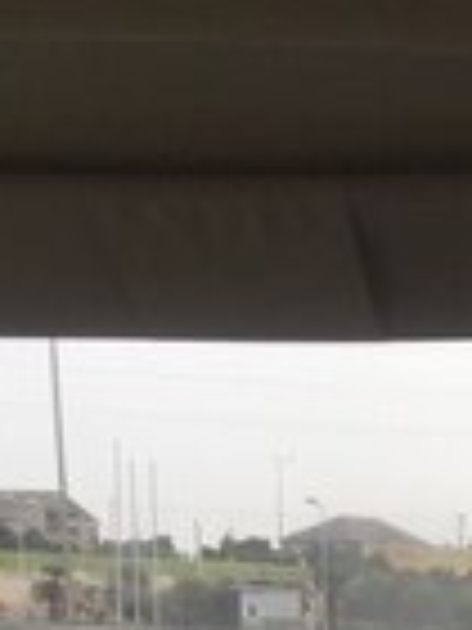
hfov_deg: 13.1
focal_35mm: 103
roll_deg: -1.8
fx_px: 1873
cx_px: 814
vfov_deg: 17.2
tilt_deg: -7.7
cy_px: 940
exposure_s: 1/399
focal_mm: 4.15
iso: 32
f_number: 2.2
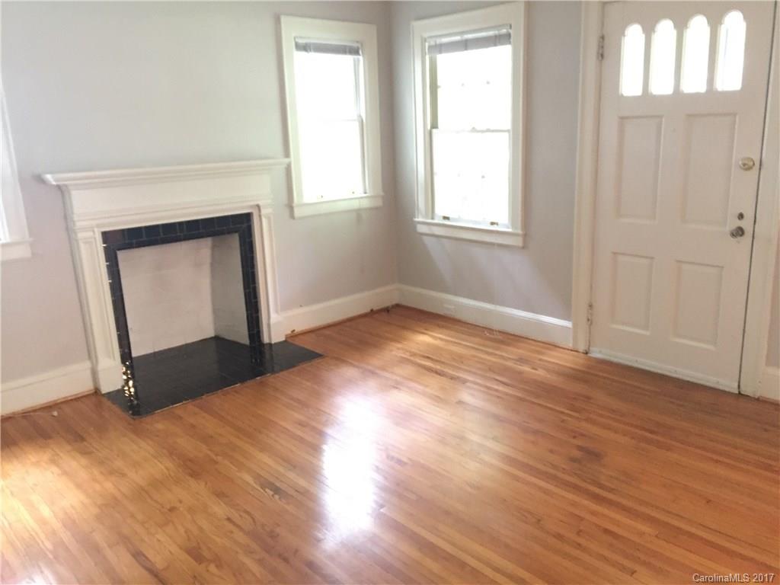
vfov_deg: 48.2
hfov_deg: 61.7
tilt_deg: -15.1
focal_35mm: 29
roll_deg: +1.2
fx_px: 653
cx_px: 390
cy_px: 292
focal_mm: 4.15
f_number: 2.2
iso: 500
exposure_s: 1/15
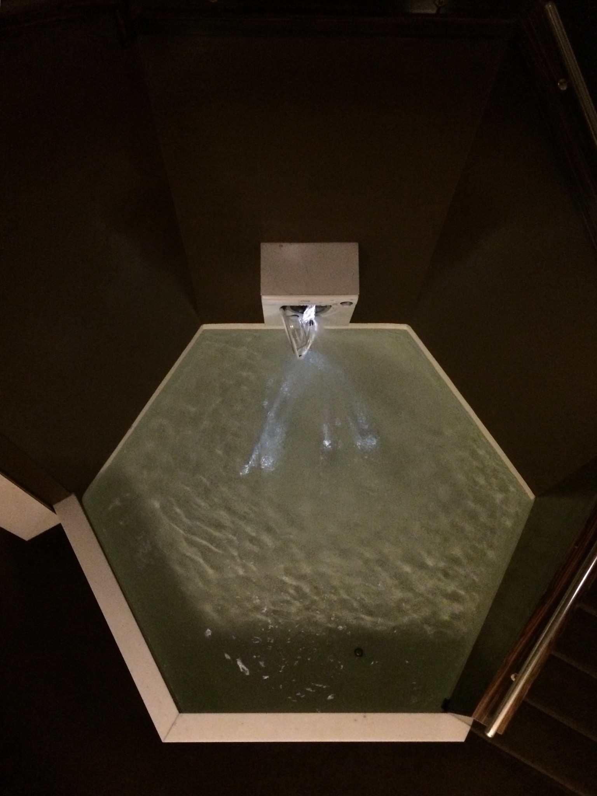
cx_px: 298
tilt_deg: -70.1
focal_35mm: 29
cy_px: 398
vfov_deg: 61.7
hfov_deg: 48.2
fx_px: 667
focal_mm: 4.15
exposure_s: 1/17
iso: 400
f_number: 2.2
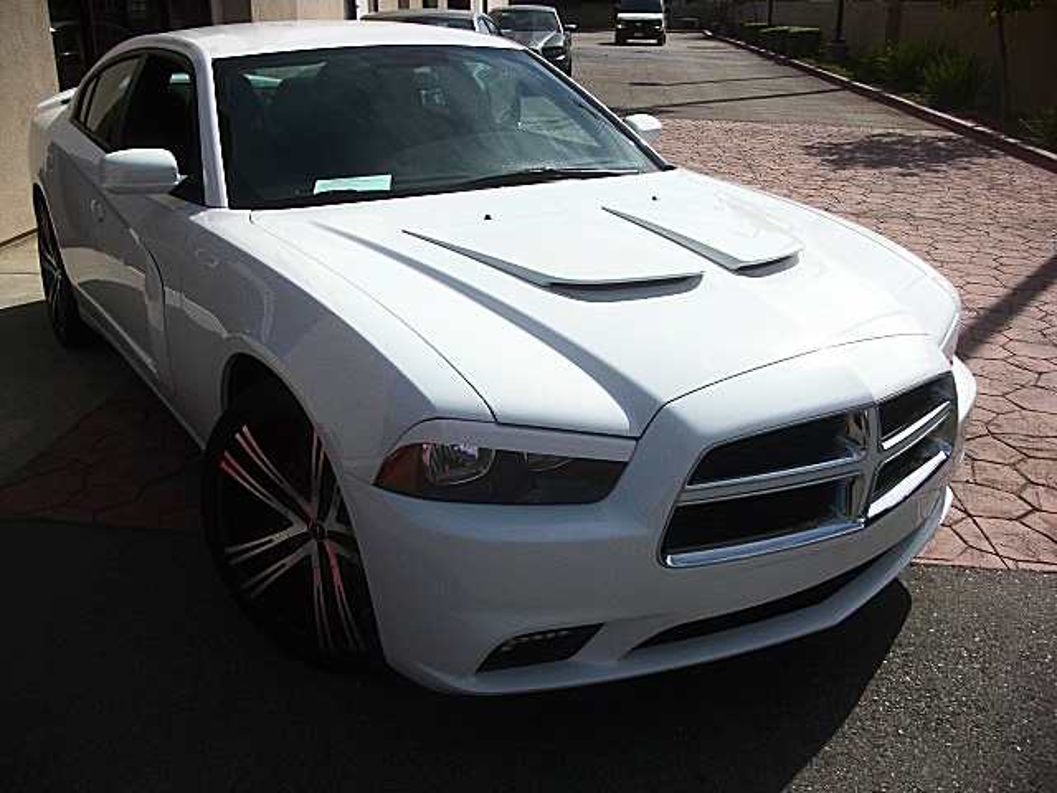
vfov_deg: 39.7
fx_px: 1099
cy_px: 396
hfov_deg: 51.4
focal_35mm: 36
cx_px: 528
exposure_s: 1/250
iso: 50
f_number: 7.9
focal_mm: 6.3
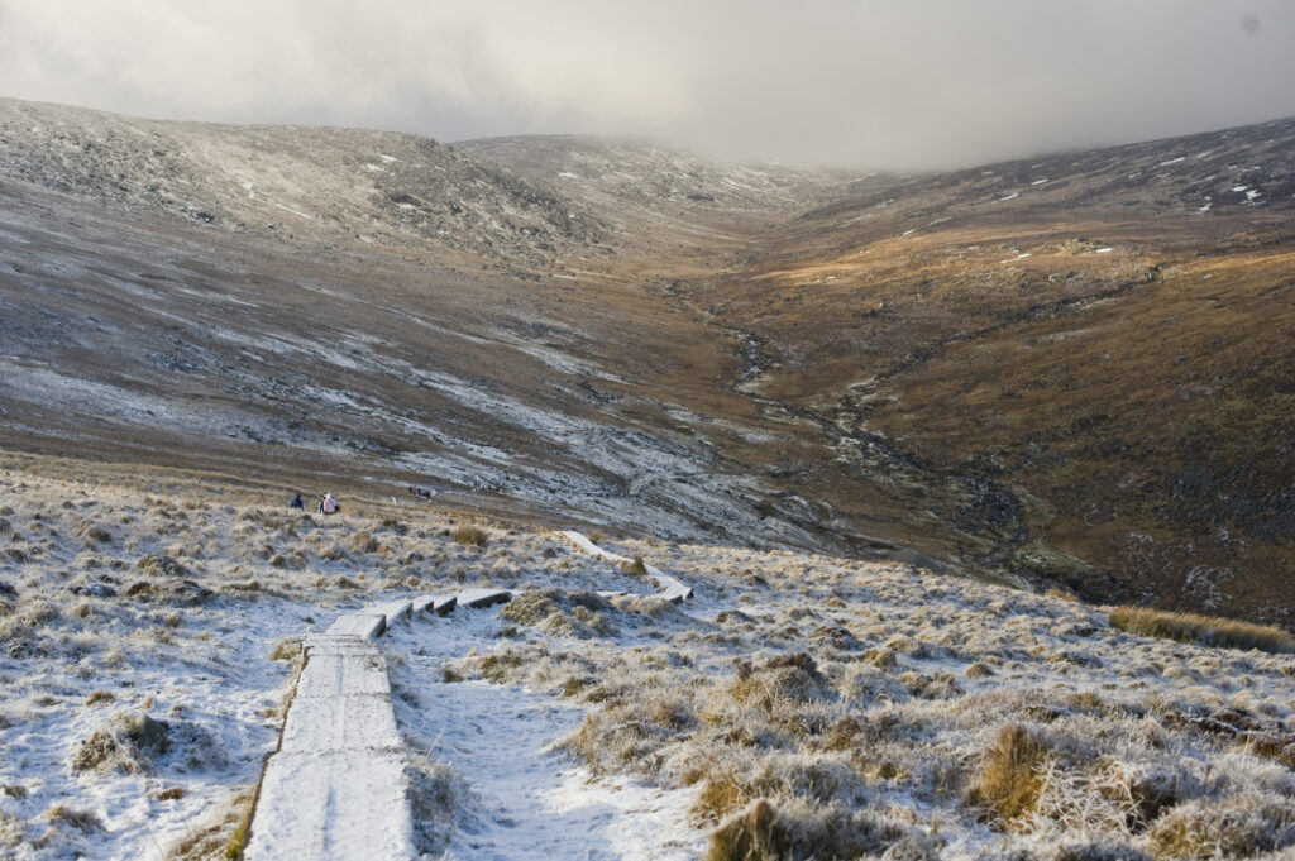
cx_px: 648
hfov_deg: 39.6
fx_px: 1797
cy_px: 430
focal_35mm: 50
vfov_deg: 26.9
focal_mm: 50
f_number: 5
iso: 1000
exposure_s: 1/3200
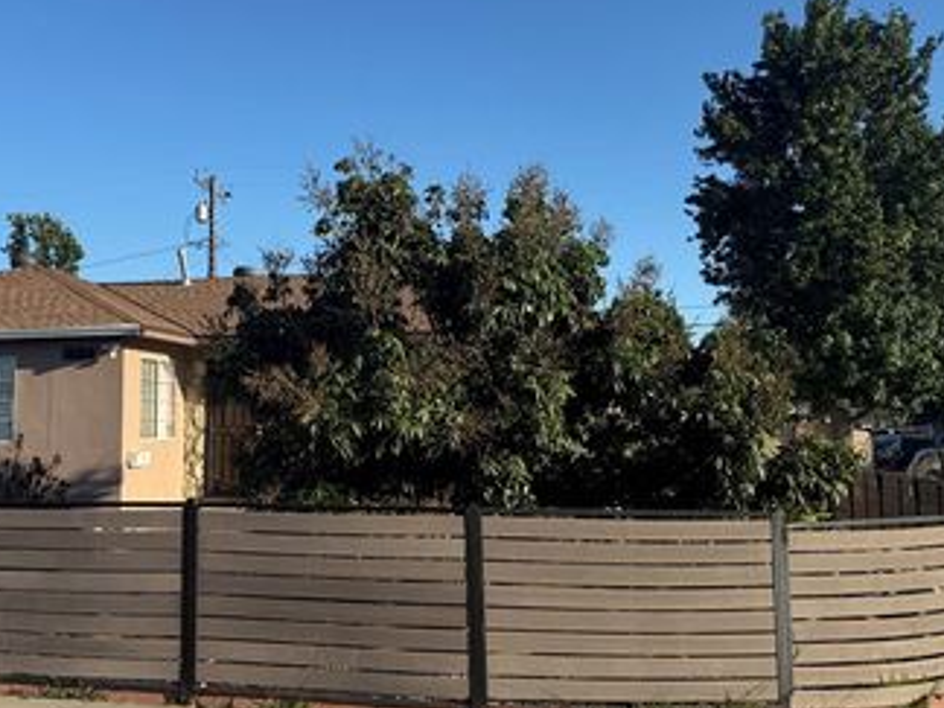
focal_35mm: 37
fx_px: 1009
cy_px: 316
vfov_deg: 38.6
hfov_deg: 49.2
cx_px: 309
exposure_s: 1/4405
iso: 80
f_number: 1.78
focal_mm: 6.76
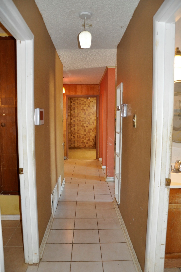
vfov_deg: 67.5
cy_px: 136
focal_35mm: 27
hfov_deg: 47.8
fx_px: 204
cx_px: 90
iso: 800
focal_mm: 18
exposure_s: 1/60
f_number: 3.5
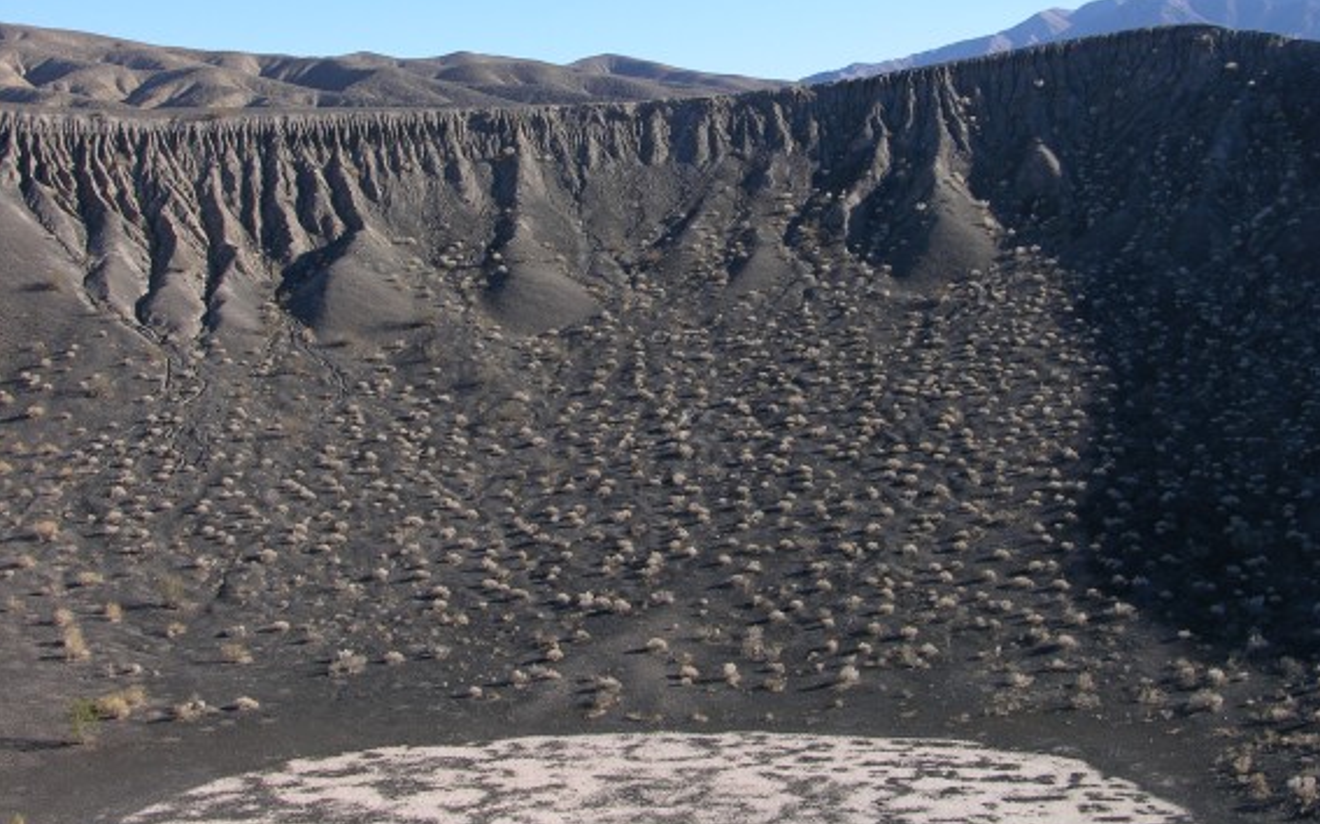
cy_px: 289
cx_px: 668
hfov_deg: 36.3
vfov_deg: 23.0
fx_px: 2014
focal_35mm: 56
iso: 50
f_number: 5.7
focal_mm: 10
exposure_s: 1/162
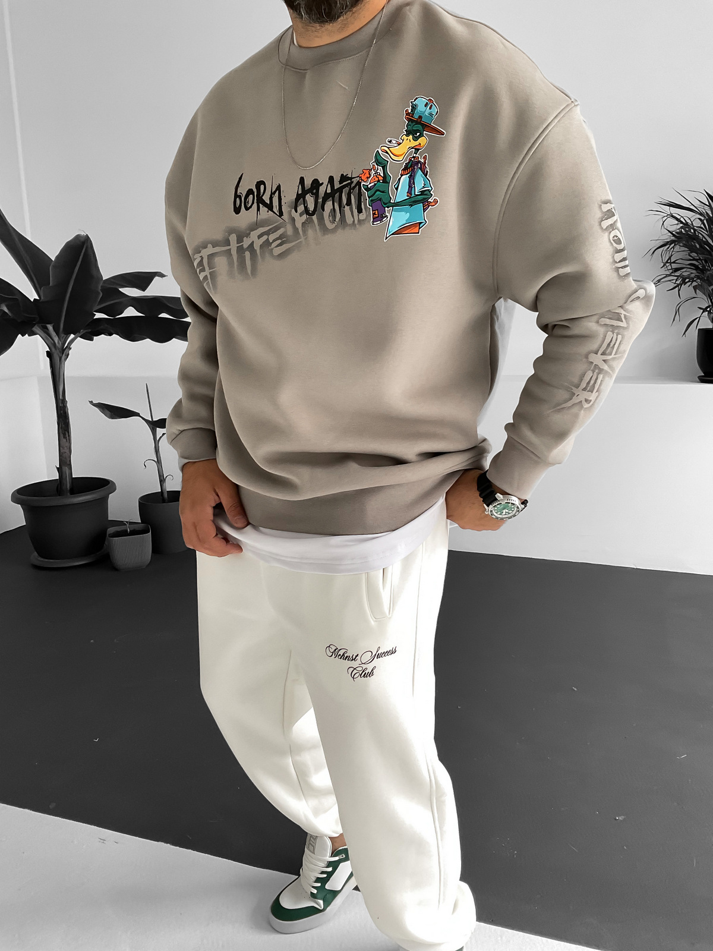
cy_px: 476
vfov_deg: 61.7
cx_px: 356
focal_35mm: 29
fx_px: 796
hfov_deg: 48.2
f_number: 1.8
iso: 64
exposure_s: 1/120
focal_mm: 3
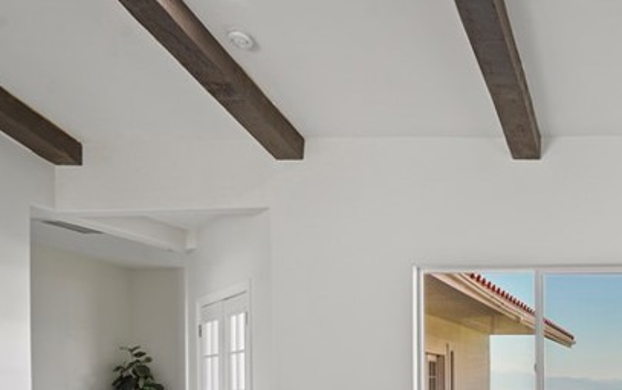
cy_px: 398
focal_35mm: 41
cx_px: 674
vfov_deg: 29.1
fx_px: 695
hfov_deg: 39.8
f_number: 9
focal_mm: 16
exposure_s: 1/2
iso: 250
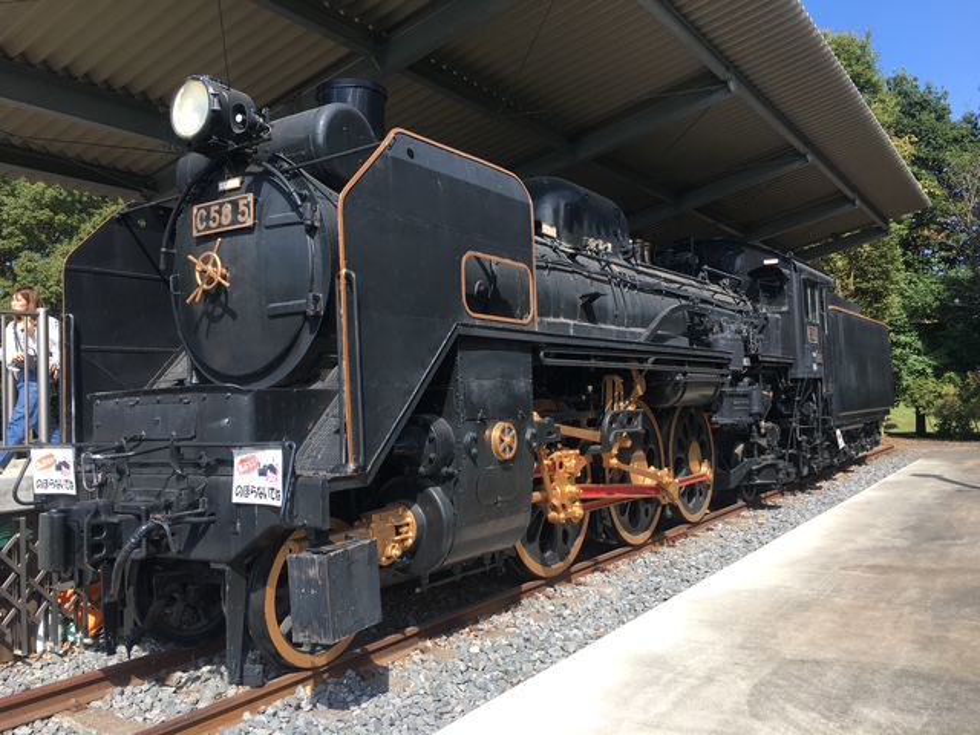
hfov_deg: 61.7
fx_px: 821
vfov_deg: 48.2
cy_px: 368
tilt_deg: +2.7
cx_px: 490
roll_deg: +1.7
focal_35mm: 29
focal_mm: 4.15
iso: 25
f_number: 2.2
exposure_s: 1/578
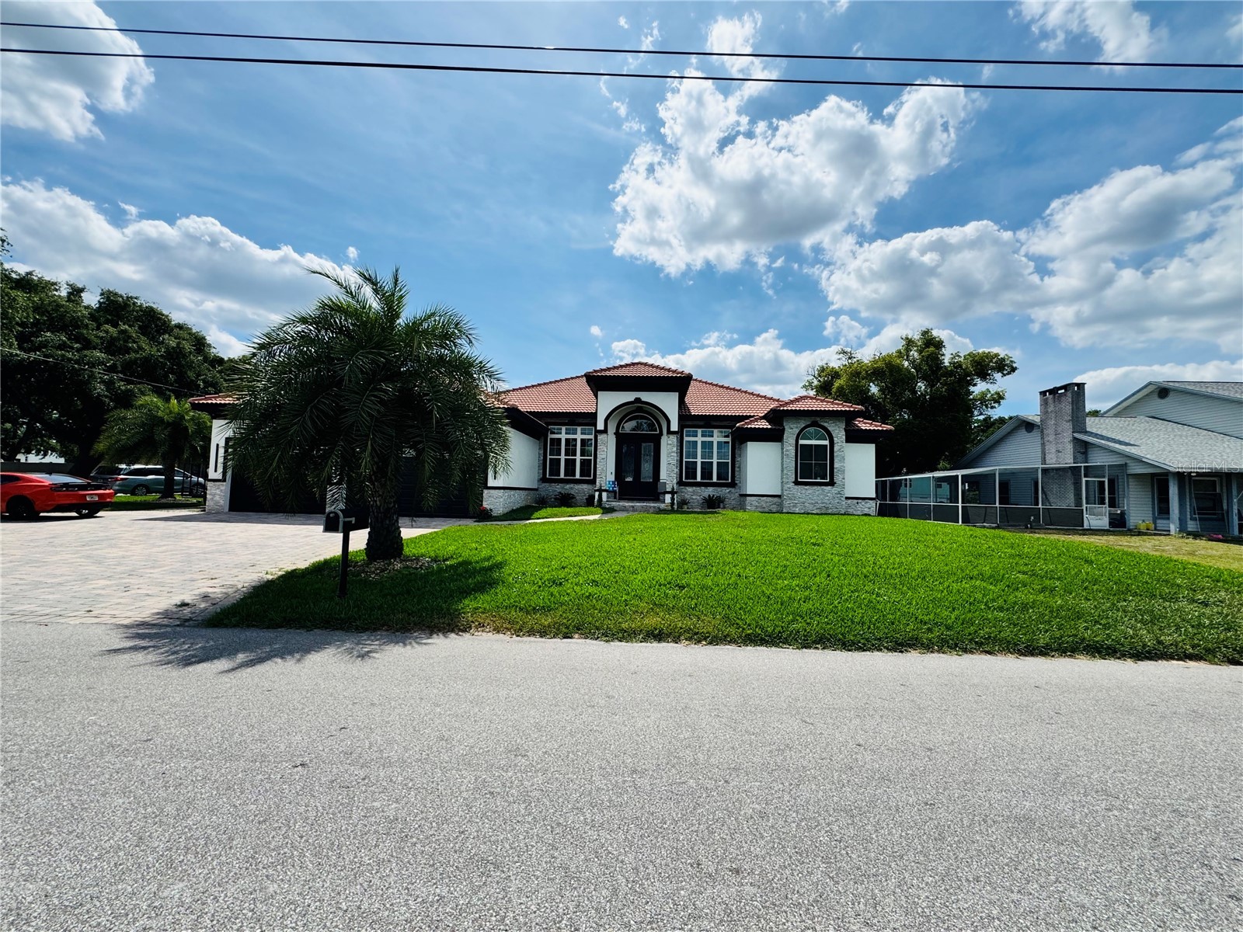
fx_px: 503
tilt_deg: +3.7
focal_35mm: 14
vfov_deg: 85.7
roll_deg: -1.2
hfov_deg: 102.1
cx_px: 622
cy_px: 466
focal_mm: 2.22
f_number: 2.2
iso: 50
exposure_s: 1/2874
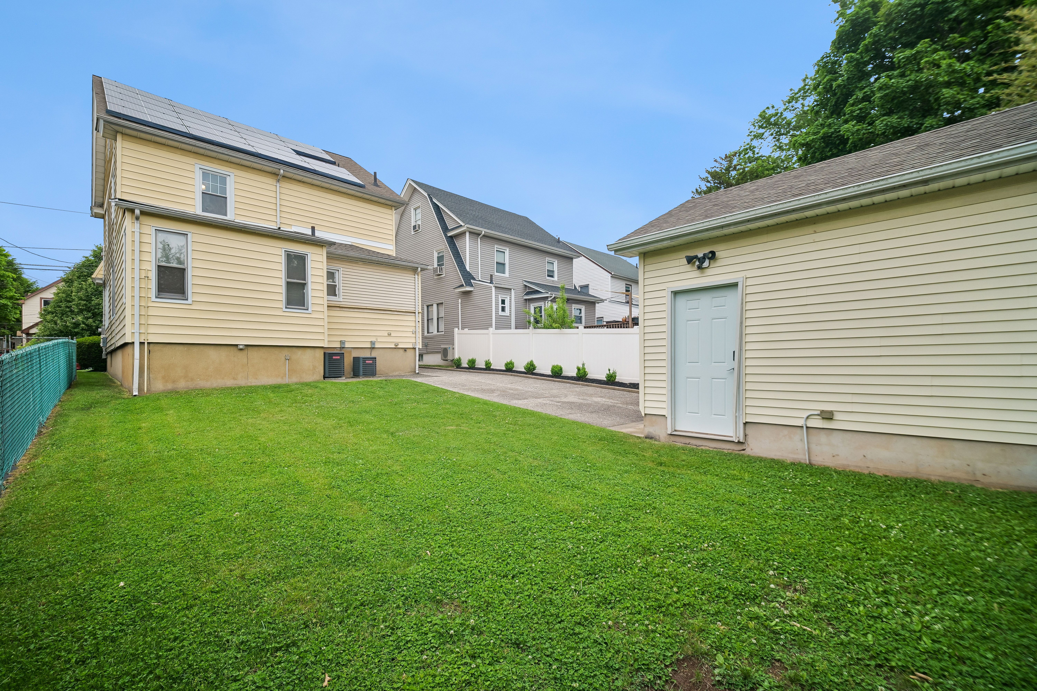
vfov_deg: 53.1
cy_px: 346
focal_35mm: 24
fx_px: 691
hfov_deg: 73.7
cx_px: 518
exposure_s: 1/400
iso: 640
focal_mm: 24
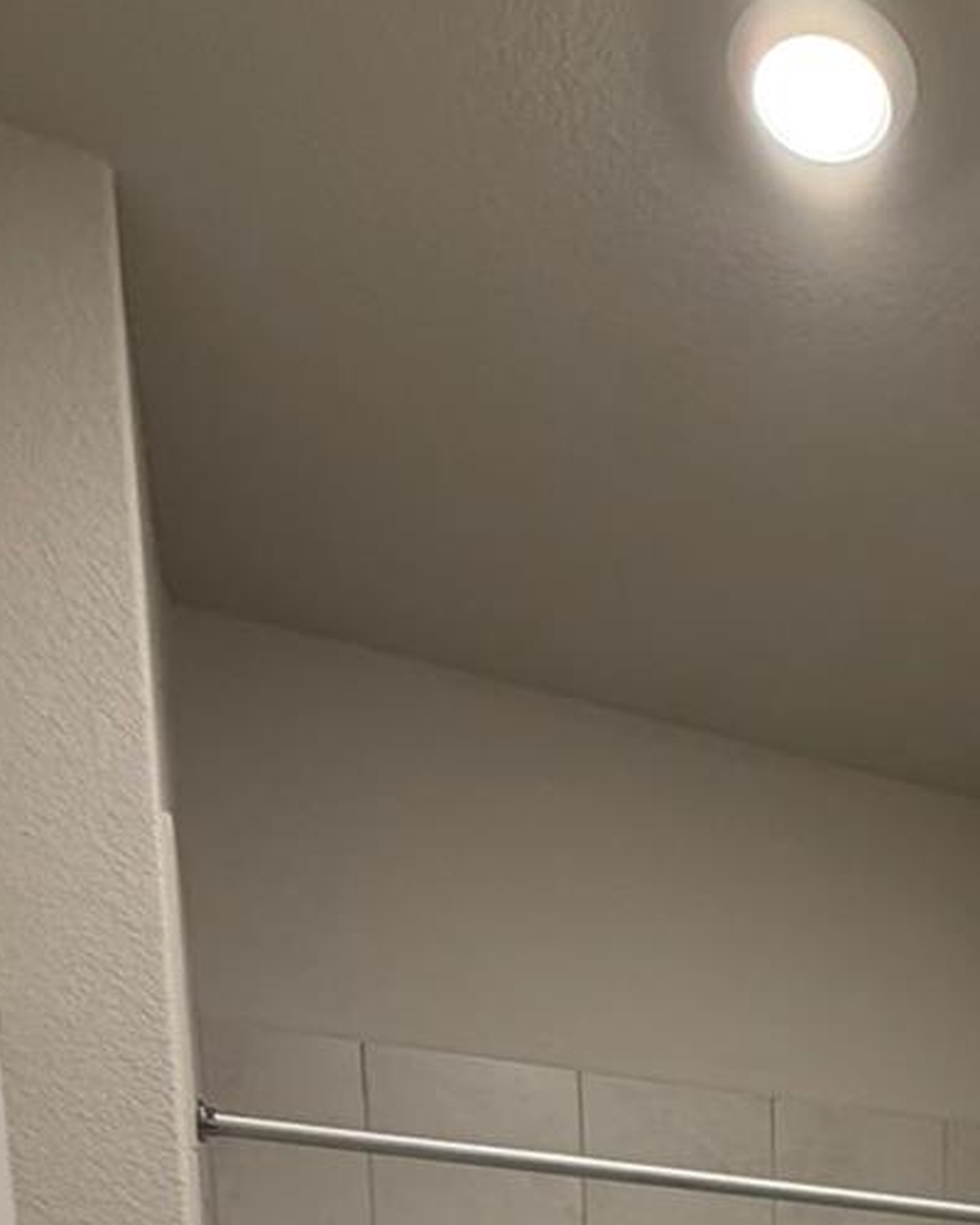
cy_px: 1796
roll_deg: -1.5
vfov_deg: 29.2
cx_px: 1024
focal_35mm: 42
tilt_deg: -11.4
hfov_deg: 32.3
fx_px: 1523
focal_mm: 2.22
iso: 160
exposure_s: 1/60
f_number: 2.2
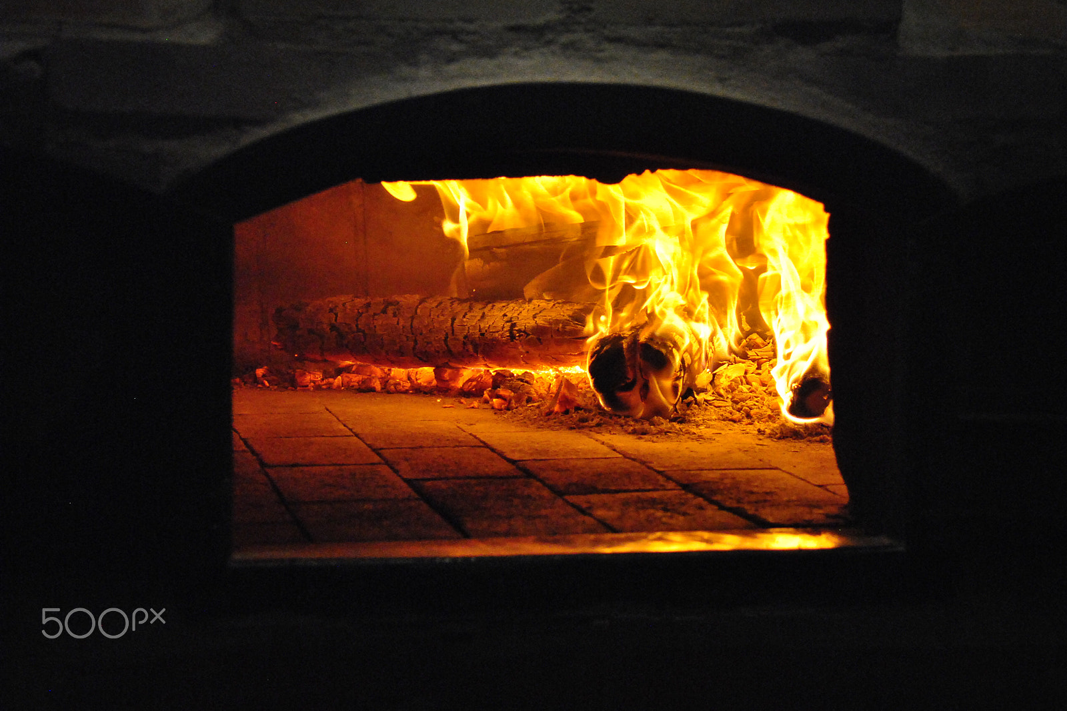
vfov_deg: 18.2
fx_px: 2222
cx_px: 534
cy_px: 356
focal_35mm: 75
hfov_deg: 27.0
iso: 1600
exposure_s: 1/160
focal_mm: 50
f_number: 5.3
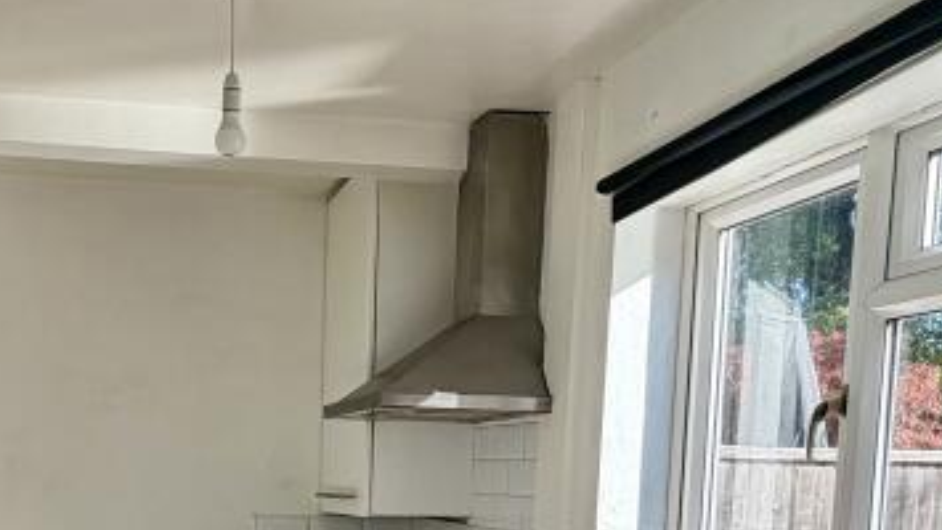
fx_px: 1099
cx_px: 212
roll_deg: -0.5
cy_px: 575
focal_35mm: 44
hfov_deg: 44.5
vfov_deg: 25.3
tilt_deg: -5.3
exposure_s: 1/236
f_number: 2.2
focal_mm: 2.22
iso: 40
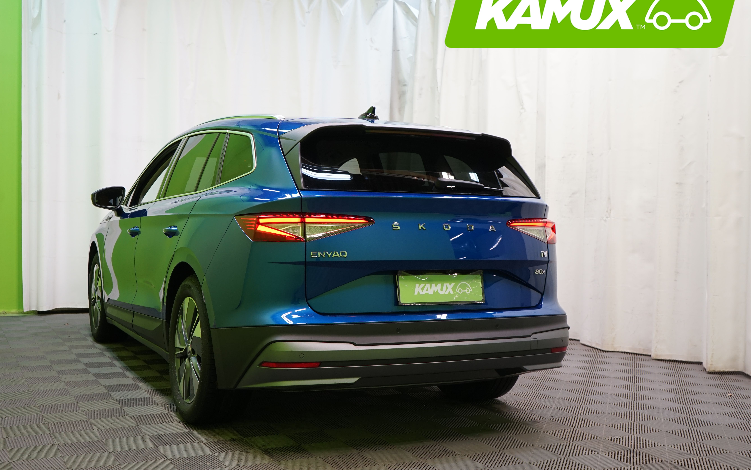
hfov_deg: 50.3
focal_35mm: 39
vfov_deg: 32.8
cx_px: 339
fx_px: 798
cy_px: 230
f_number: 5.6
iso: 640
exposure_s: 1/50
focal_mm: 34
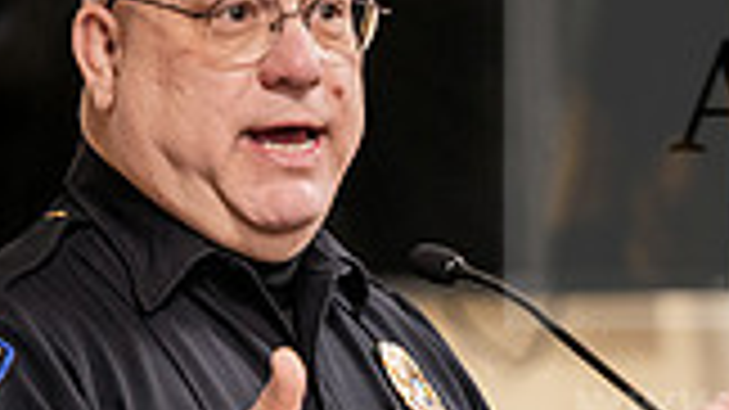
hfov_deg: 3.5
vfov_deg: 2.0
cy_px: 498
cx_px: 369
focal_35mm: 619
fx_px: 11961
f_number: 2.8
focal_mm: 165
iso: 1600
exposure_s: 1/200
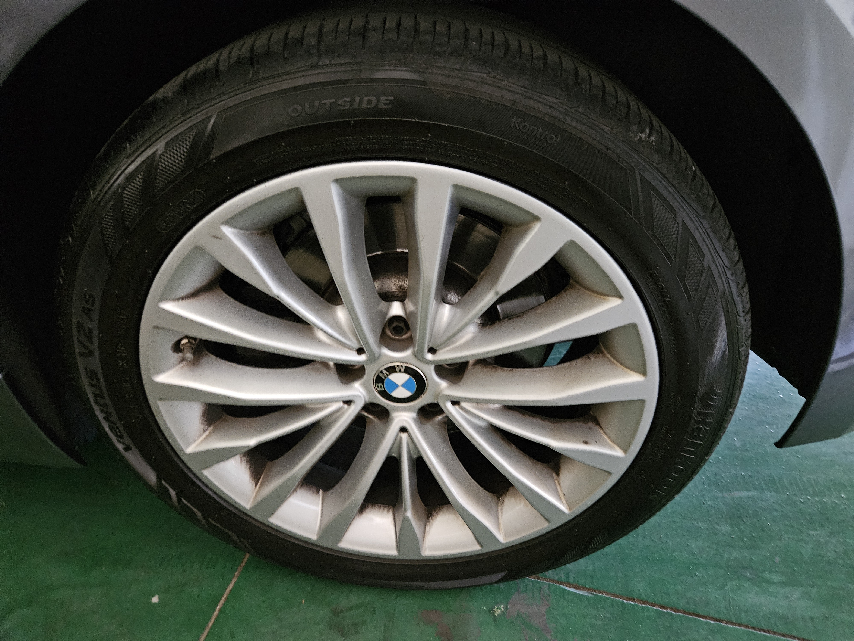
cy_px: 320
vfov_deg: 58.9
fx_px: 567
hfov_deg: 73.9
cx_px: 427
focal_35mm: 23
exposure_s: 1/24
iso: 1000
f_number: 1.8
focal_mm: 5.4
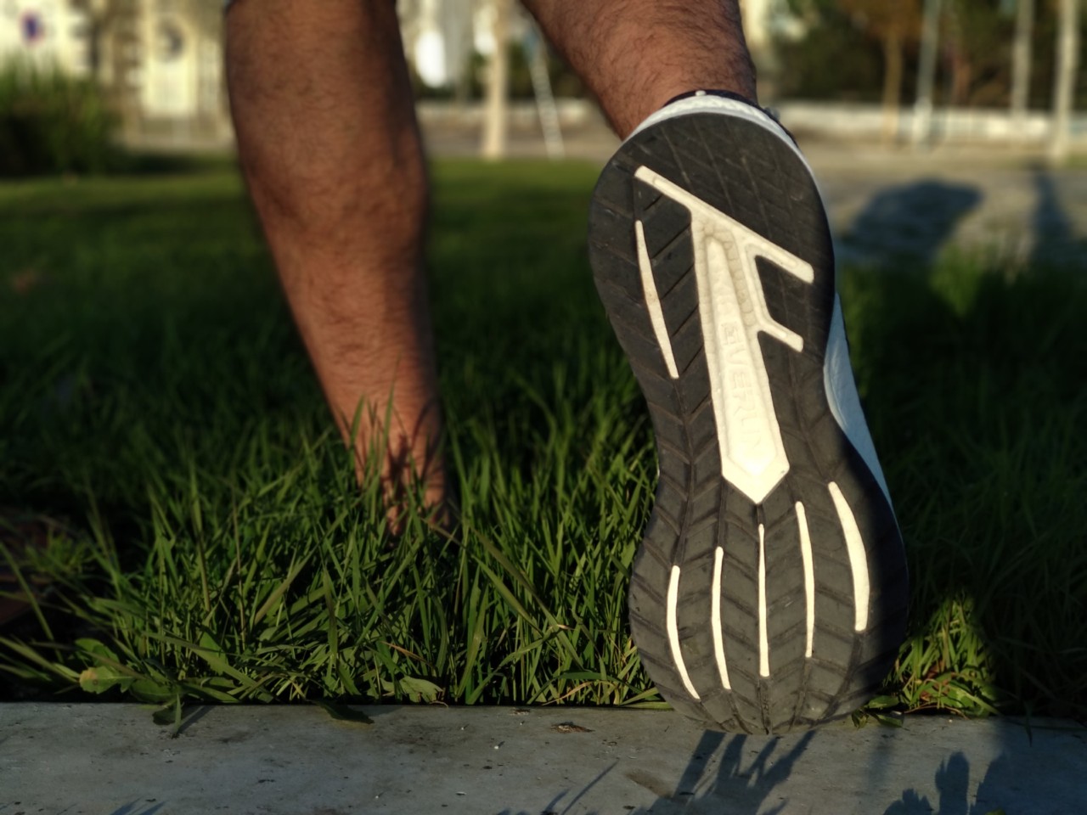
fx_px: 1633
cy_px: 408
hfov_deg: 36.8
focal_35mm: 52
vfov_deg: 28.0
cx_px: 544
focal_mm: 5.99
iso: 100
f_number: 2.6
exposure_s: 1/616
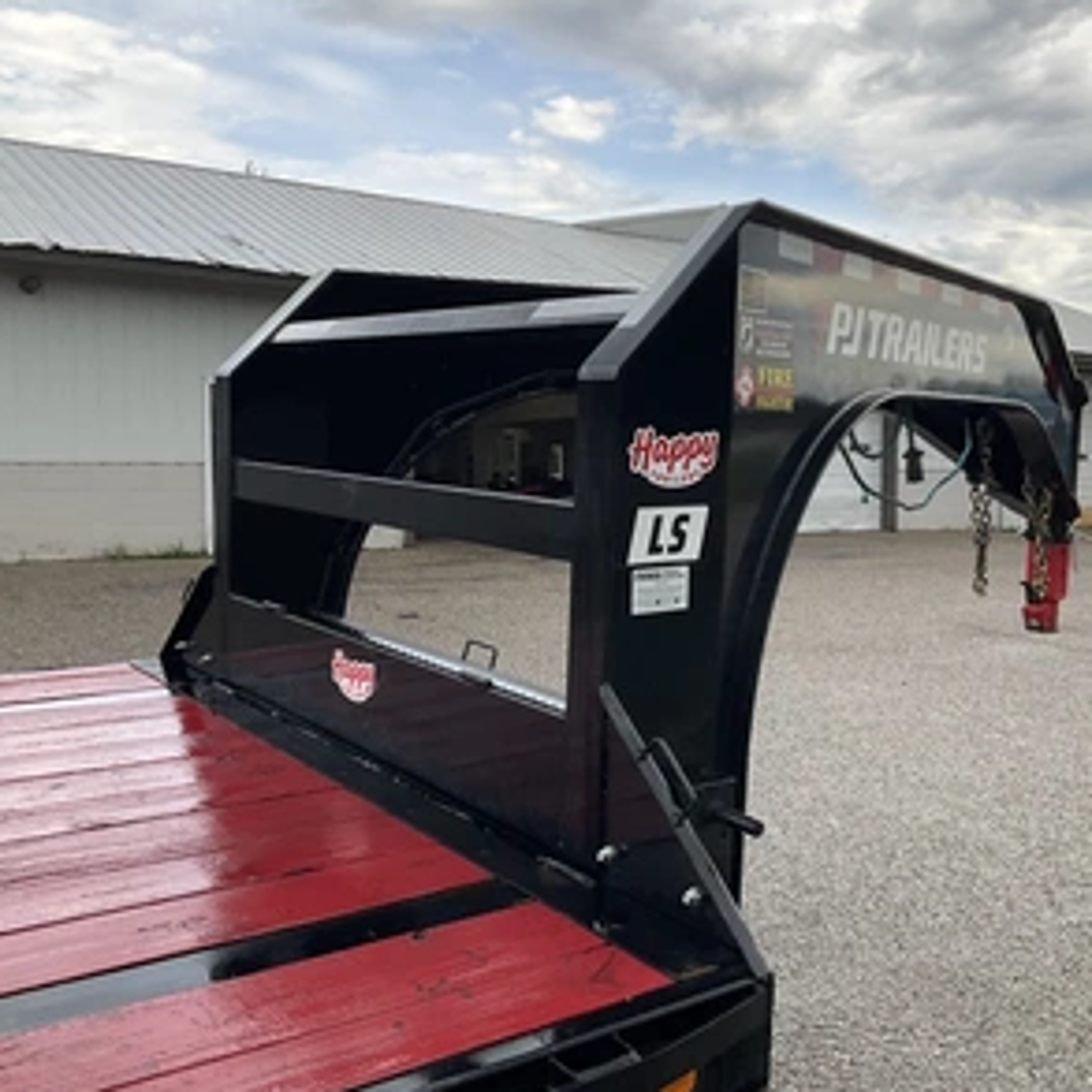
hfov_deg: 47.2
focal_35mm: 35
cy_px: 540
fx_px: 1249
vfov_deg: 47.2
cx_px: 555
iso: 25
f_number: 1.8
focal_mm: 3
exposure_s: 1/333
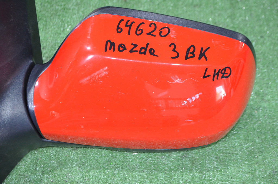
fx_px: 509
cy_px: 92
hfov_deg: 30.6
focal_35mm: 66
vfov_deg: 20.5
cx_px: 139
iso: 2500
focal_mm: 44
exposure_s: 1/60
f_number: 5.3
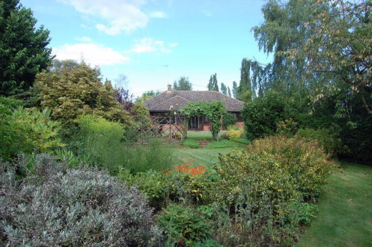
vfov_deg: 47.8
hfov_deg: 67.4
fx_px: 279
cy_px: 124
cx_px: 186
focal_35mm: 27
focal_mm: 18
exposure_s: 1/200
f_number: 7.1
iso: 200
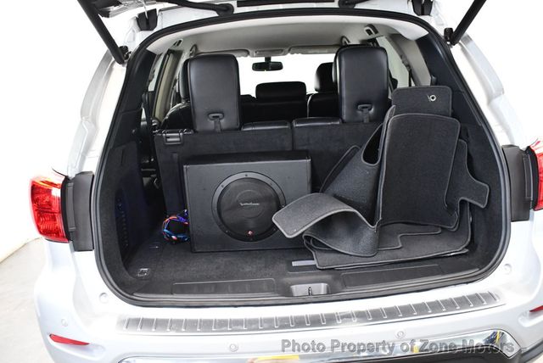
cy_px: 182
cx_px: 272
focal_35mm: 36
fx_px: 543
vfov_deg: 36.9
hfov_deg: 53.1
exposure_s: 1/80
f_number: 3.5
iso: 3200
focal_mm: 18
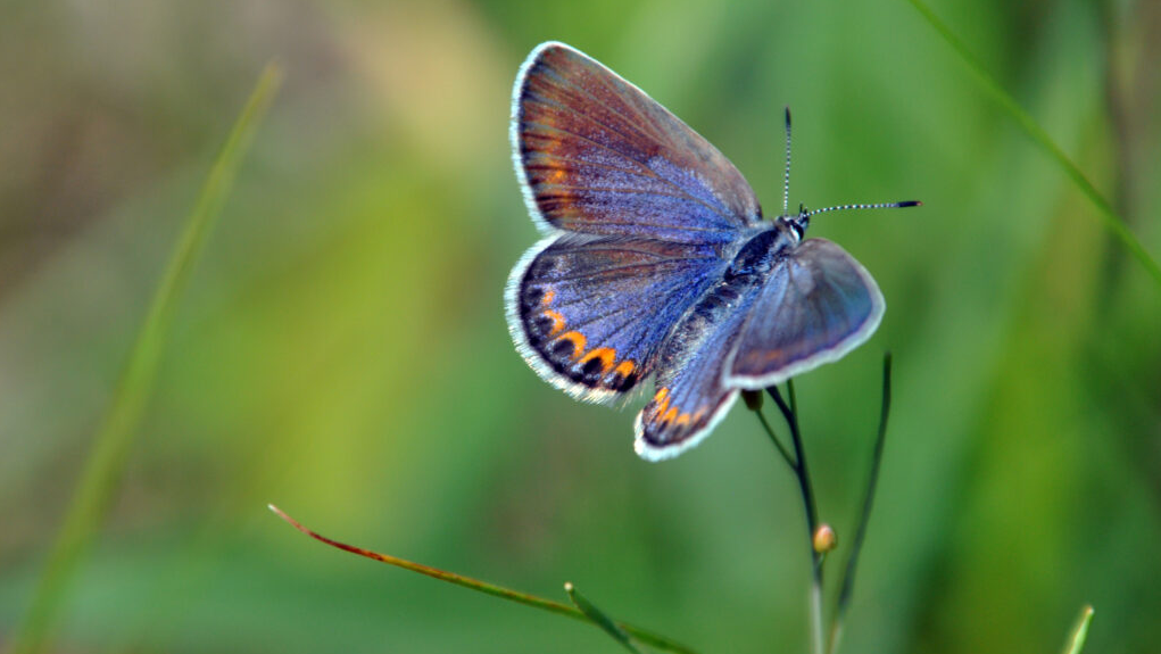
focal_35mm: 472
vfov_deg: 2.6
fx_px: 14535
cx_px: 580
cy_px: 275
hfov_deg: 4.6
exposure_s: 1/1000
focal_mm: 300
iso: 400
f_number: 6.3
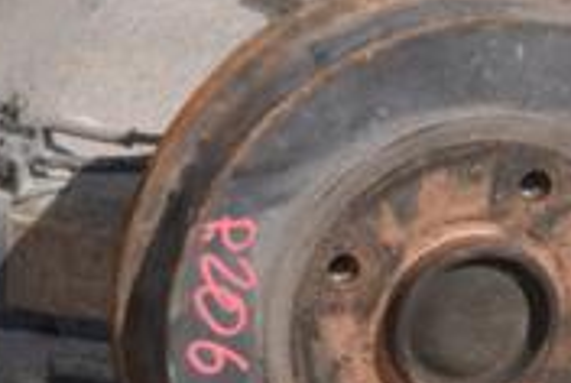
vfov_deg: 5.6
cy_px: 273
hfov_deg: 8.3
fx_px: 3892
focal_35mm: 245
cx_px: -10
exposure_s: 1/200
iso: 800
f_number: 29
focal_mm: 48
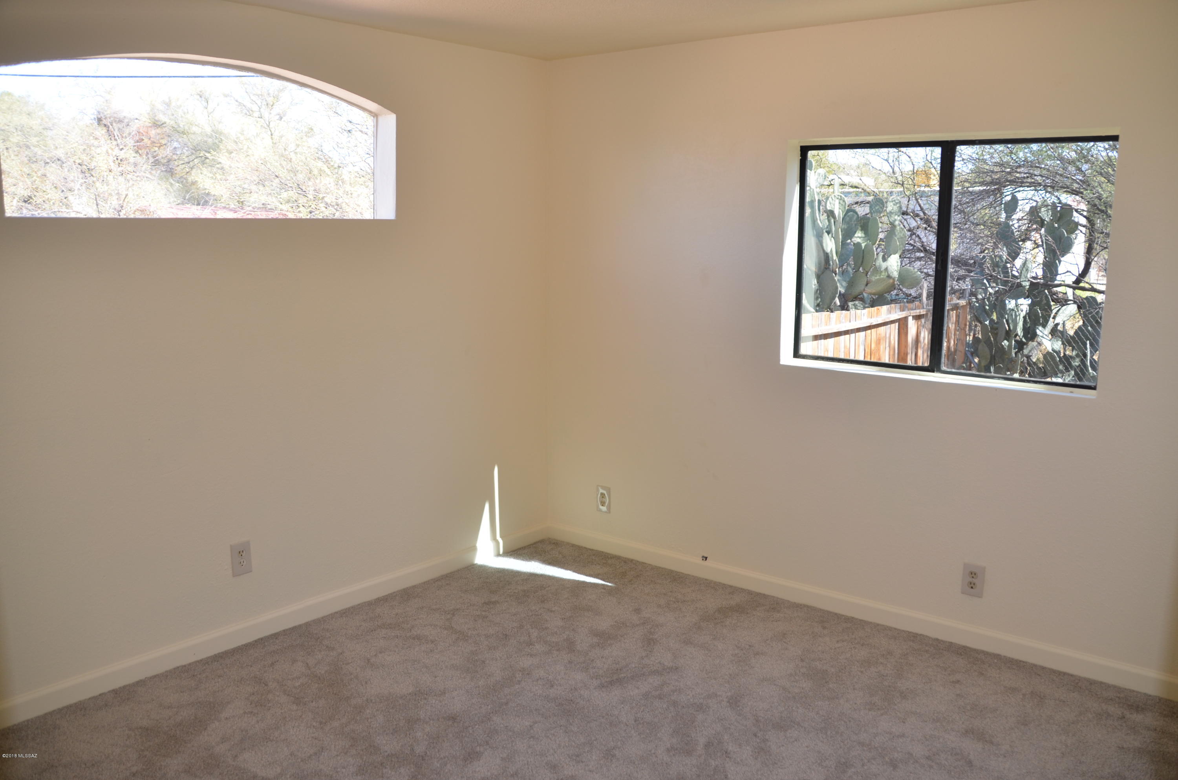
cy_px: 390
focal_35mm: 30
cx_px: 589
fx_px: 980
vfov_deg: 43.4
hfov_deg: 62.0
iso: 200
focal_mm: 20
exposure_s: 1/250
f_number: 4
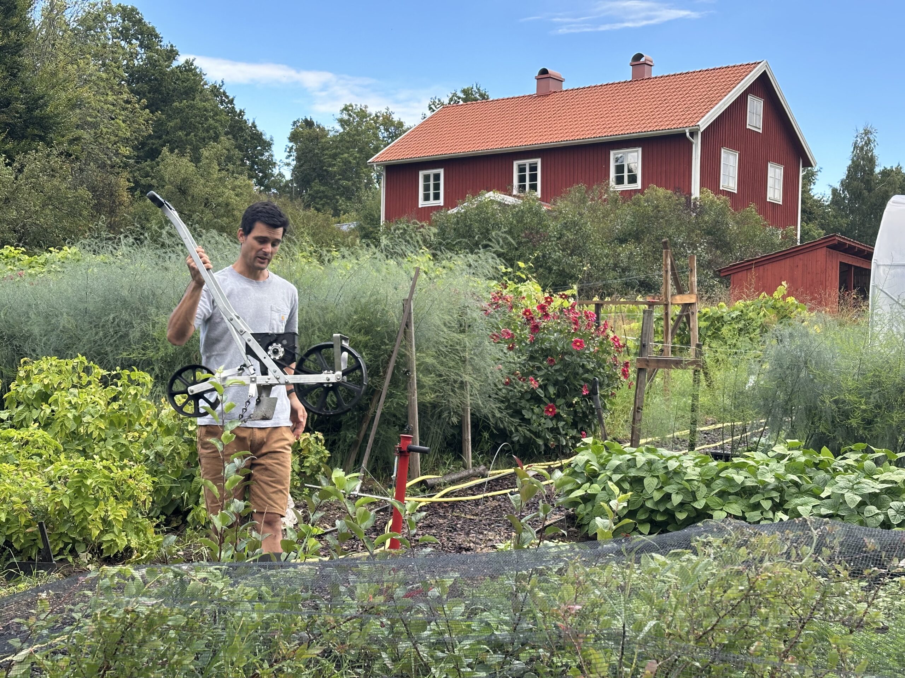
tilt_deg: +1.3
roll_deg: -0.8
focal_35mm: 48
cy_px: 339
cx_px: 452
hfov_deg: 39.7
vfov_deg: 30.3
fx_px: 1255
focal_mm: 6.86
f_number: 1.78
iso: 64
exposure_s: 1/489
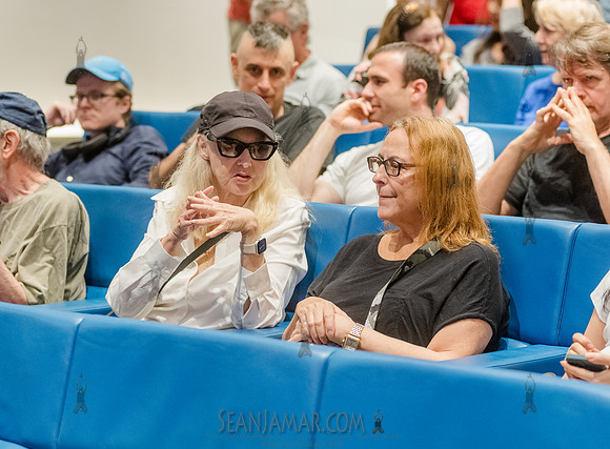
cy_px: 196
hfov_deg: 15.6
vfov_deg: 11.5
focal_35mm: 127
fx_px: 2221
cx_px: 262
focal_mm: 105
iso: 5000
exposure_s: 1/250
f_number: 3.5
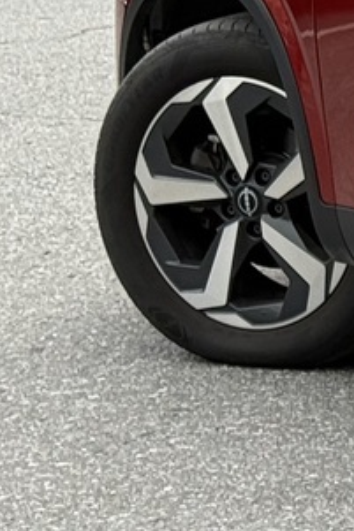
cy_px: -39
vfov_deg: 8.6
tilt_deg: -4.5
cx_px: 1169
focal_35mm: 238
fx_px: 3514
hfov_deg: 5.3
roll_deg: -0.2
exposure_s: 1/762
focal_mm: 6.76
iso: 100
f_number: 1.78
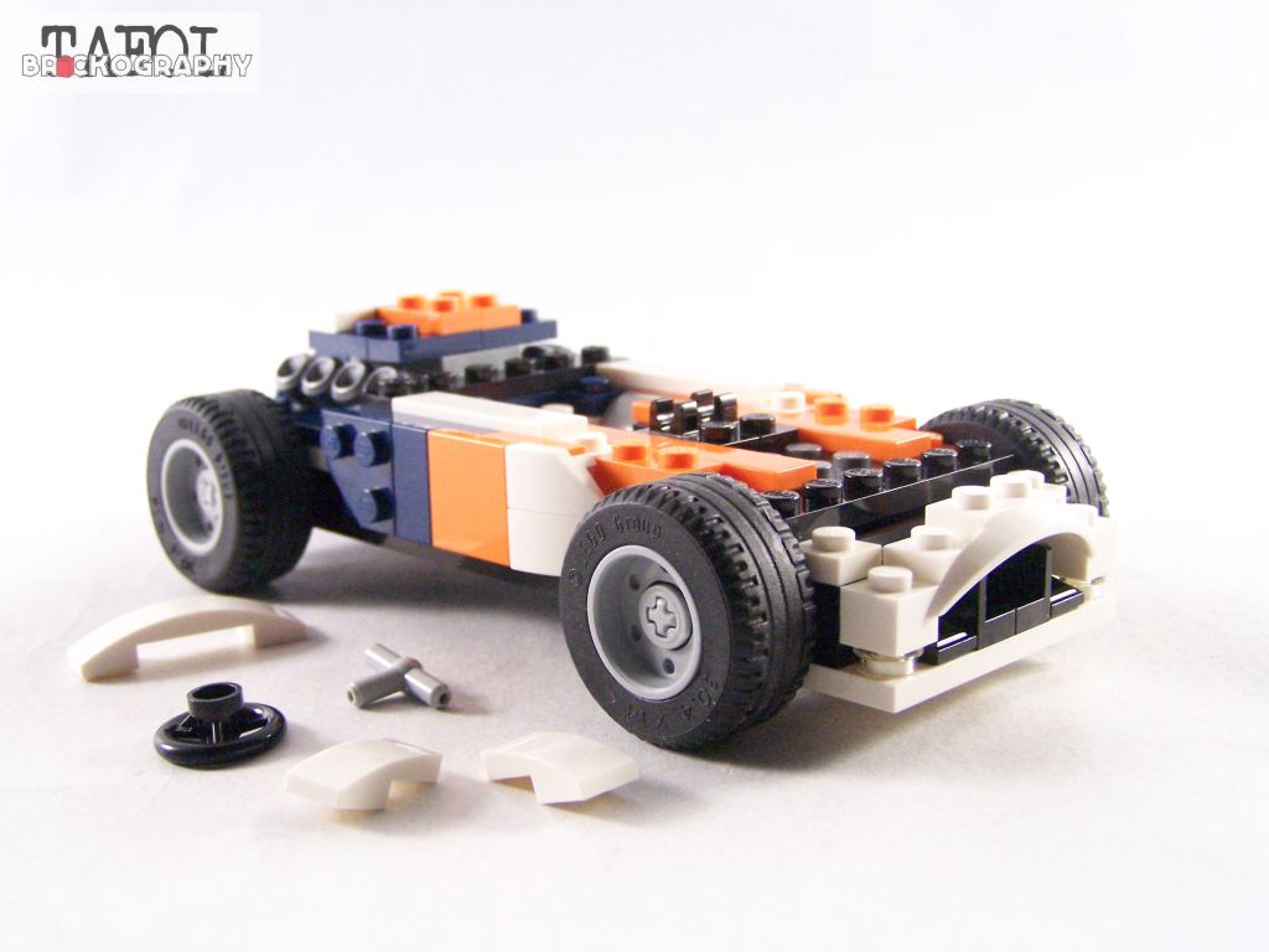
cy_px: 476
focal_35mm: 48
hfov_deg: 39.7
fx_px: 1760
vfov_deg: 30.3
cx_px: 634
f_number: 3.2
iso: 400
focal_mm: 8
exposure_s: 1/60
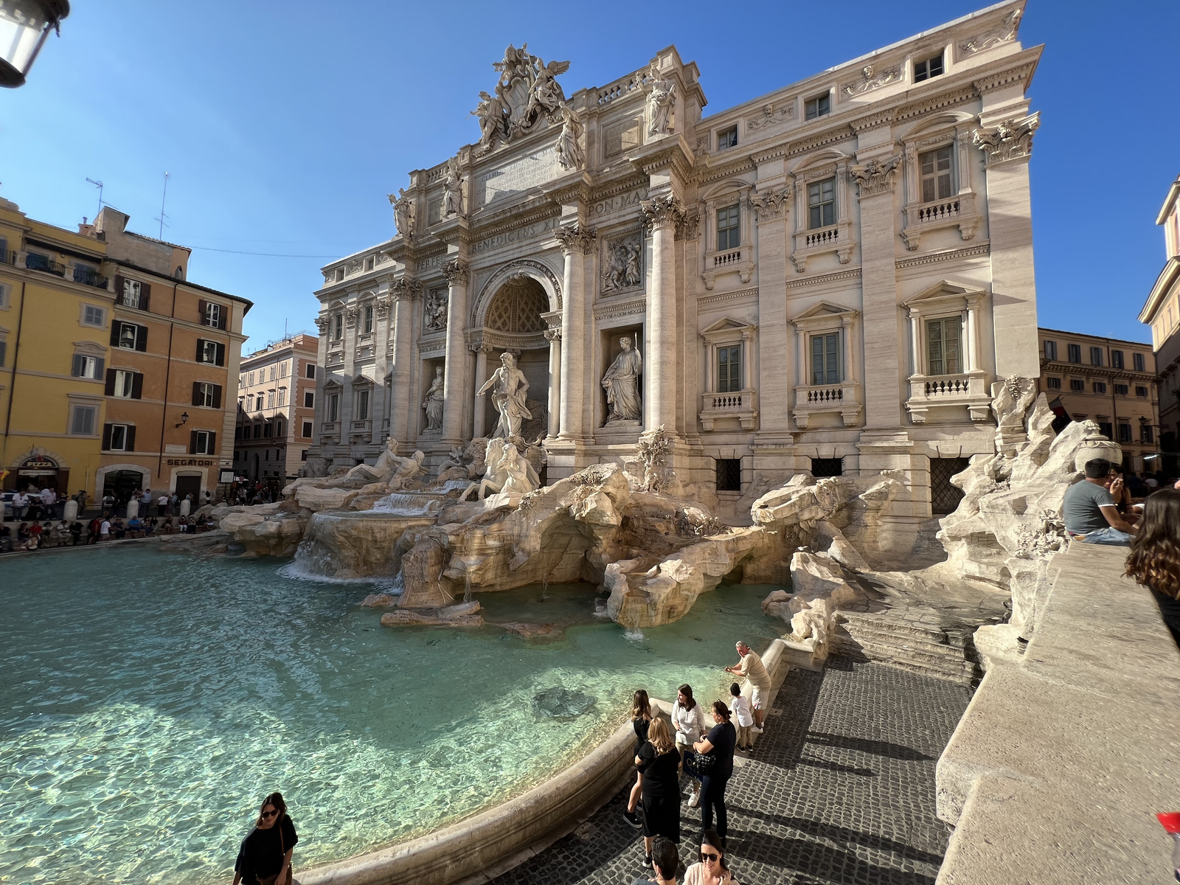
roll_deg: -1.2
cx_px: 590
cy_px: 442
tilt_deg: +3.6
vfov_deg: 89.9
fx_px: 443
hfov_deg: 106.2
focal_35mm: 13
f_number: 1.8
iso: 32
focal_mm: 1.57
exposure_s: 1/1043
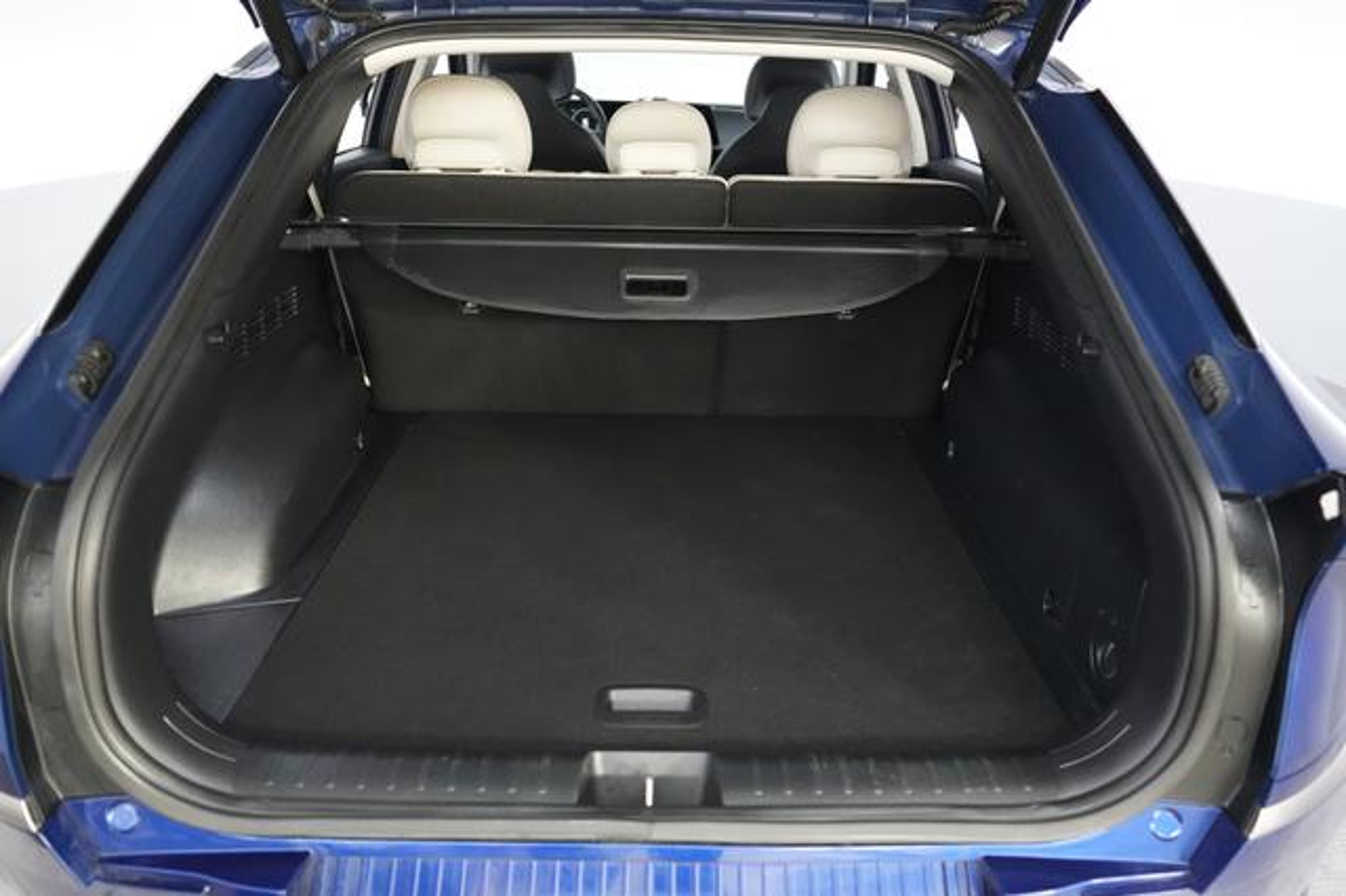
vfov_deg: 51.2
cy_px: 448
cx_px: 673
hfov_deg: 71.5
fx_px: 934
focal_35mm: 25
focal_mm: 25
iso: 8000
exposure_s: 1/160
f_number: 2.8
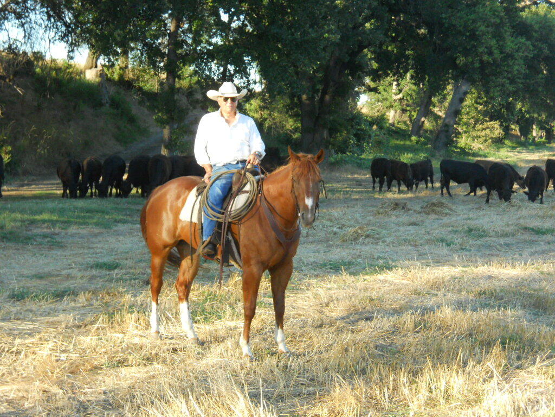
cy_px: 208
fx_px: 1186
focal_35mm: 74
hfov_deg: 26.3
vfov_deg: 19.9
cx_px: 278
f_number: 4.4
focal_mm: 13.2
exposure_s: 1/250
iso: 250
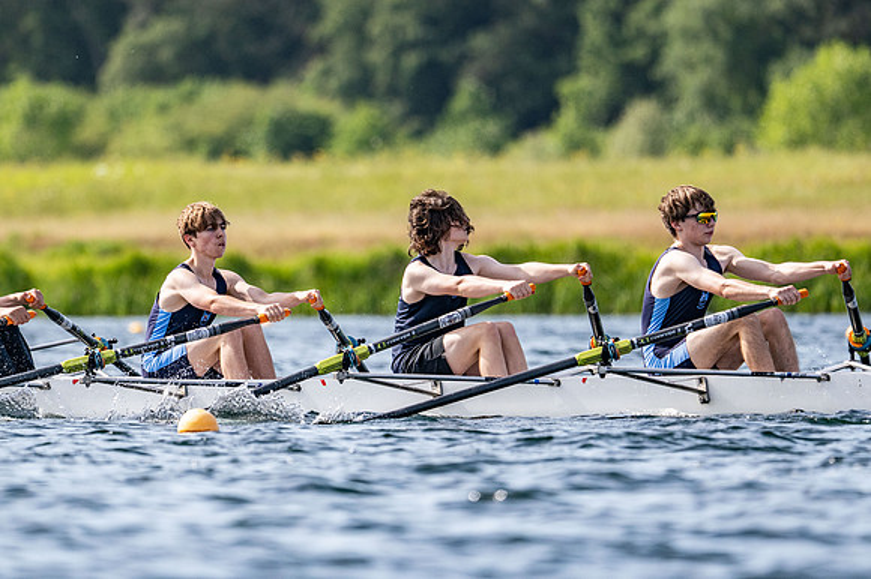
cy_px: 290
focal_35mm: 600
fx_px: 14508
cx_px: 436
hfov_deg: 3.4
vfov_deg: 2.3
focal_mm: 400
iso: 280
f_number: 4.5
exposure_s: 1/2500
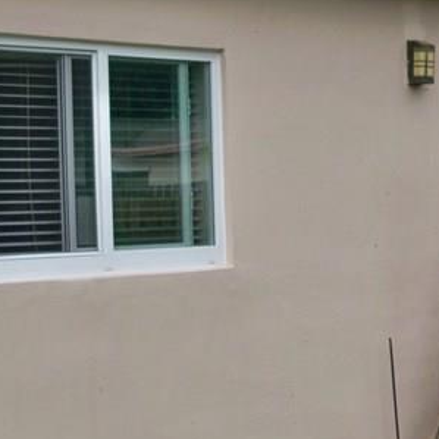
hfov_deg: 16.0
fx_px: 1521
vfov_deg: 16.4
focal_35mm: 106
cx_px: 461
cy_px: 225
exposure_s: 1/640
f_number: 3.5
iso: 80
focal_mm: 6.2
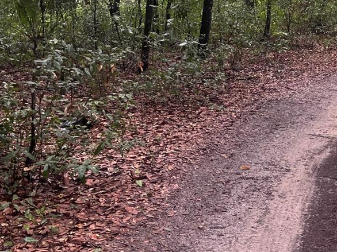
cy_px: -21
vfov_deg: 19.8
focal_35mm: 71
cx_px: 407
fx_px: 691
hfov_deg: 24.7
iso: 50
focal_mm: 5.1
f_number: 1.6
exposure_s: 1/124
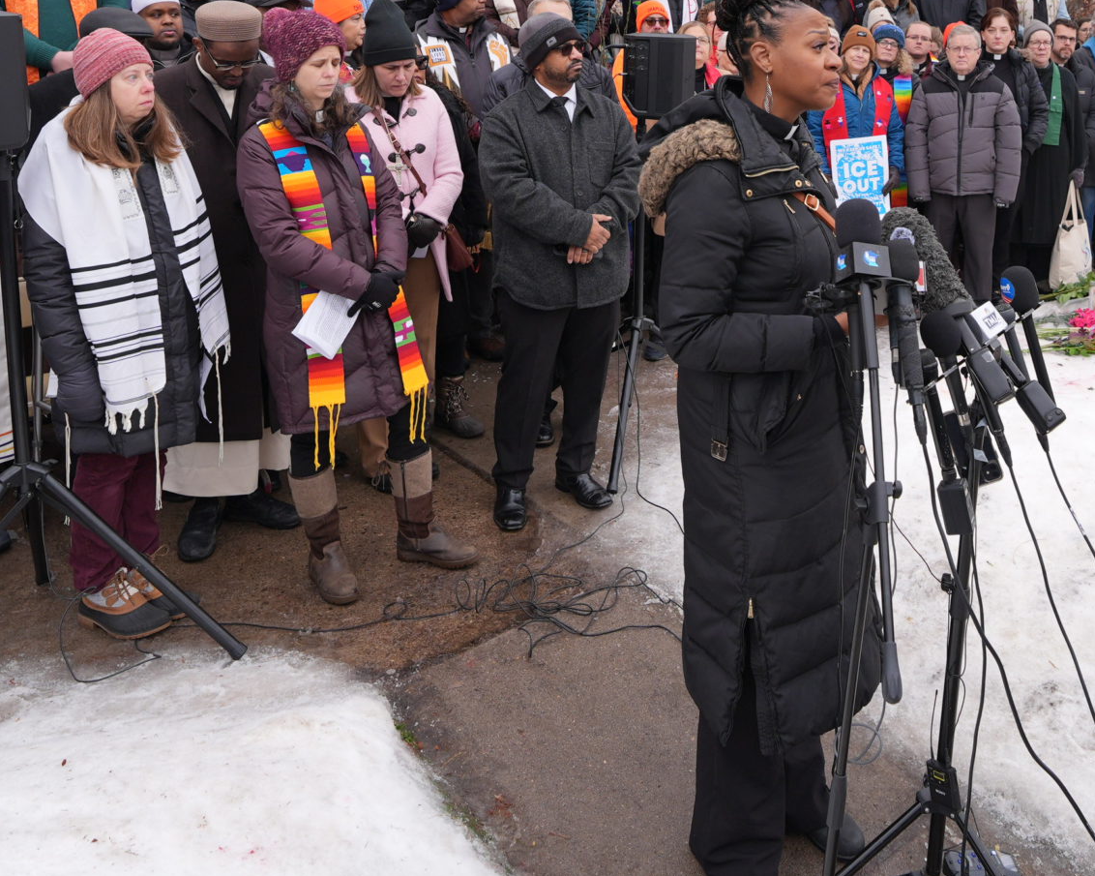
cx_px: 711
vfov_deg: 40.4
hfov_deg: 52.1
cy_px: 106
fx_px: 1102
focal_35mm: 34
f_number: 4
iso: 320
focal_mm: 16
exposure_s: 1/320
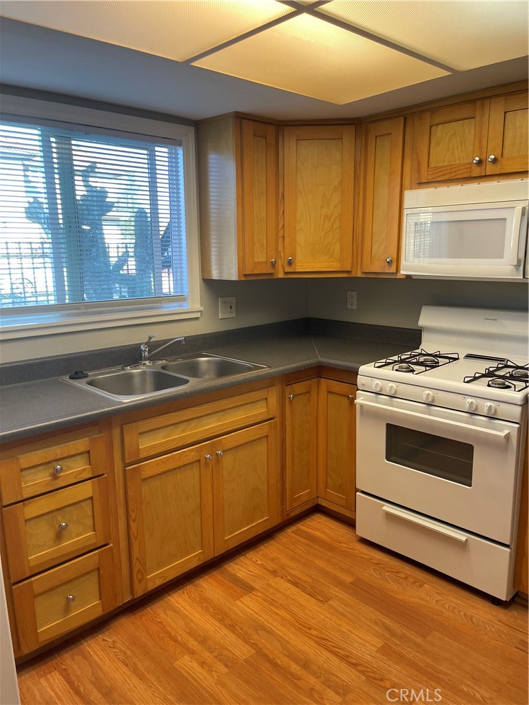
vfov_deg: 69.4
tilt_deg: -14.3
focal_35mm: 25
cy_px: 352
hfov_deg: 54.9
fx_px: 509
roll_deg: +0.2
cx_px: 264
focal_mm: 5.1
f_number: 1.6
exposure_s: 1/120
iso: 100
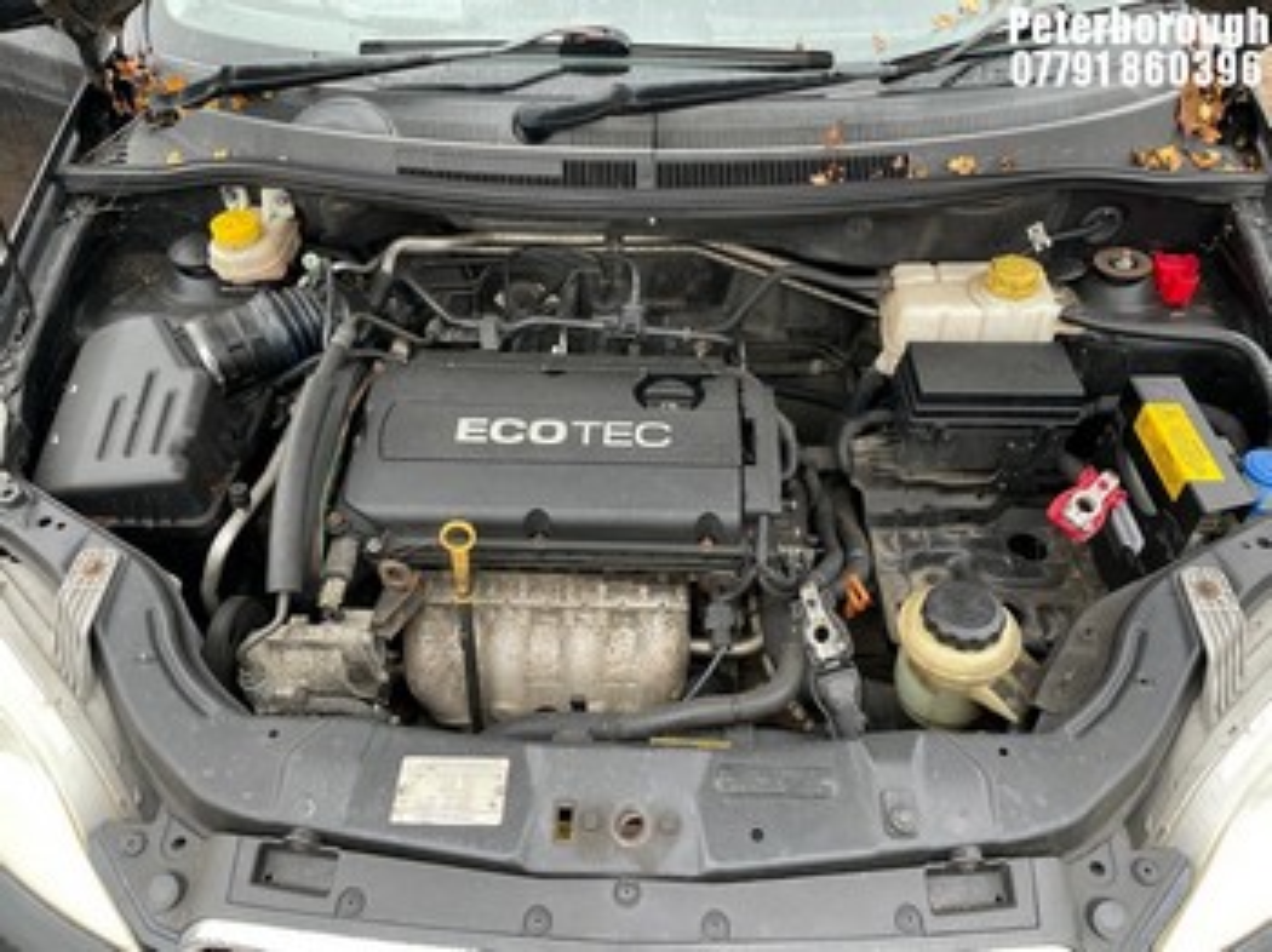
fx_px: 955
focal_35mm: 26
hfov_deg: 67.3
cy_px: 476
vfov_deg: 53.0
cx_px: 636
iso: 125
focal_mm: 4.2
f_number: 1.6
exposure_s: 1/121
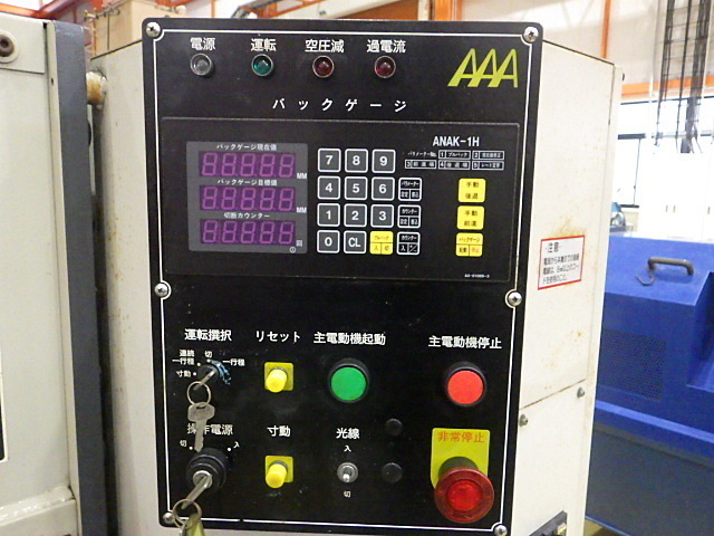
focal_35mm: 28
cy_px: 268
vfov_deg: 49.7
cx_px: 357
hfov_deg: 63.4
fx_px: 578
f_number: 3.5
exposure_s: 1/40
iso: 1600
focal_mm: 5
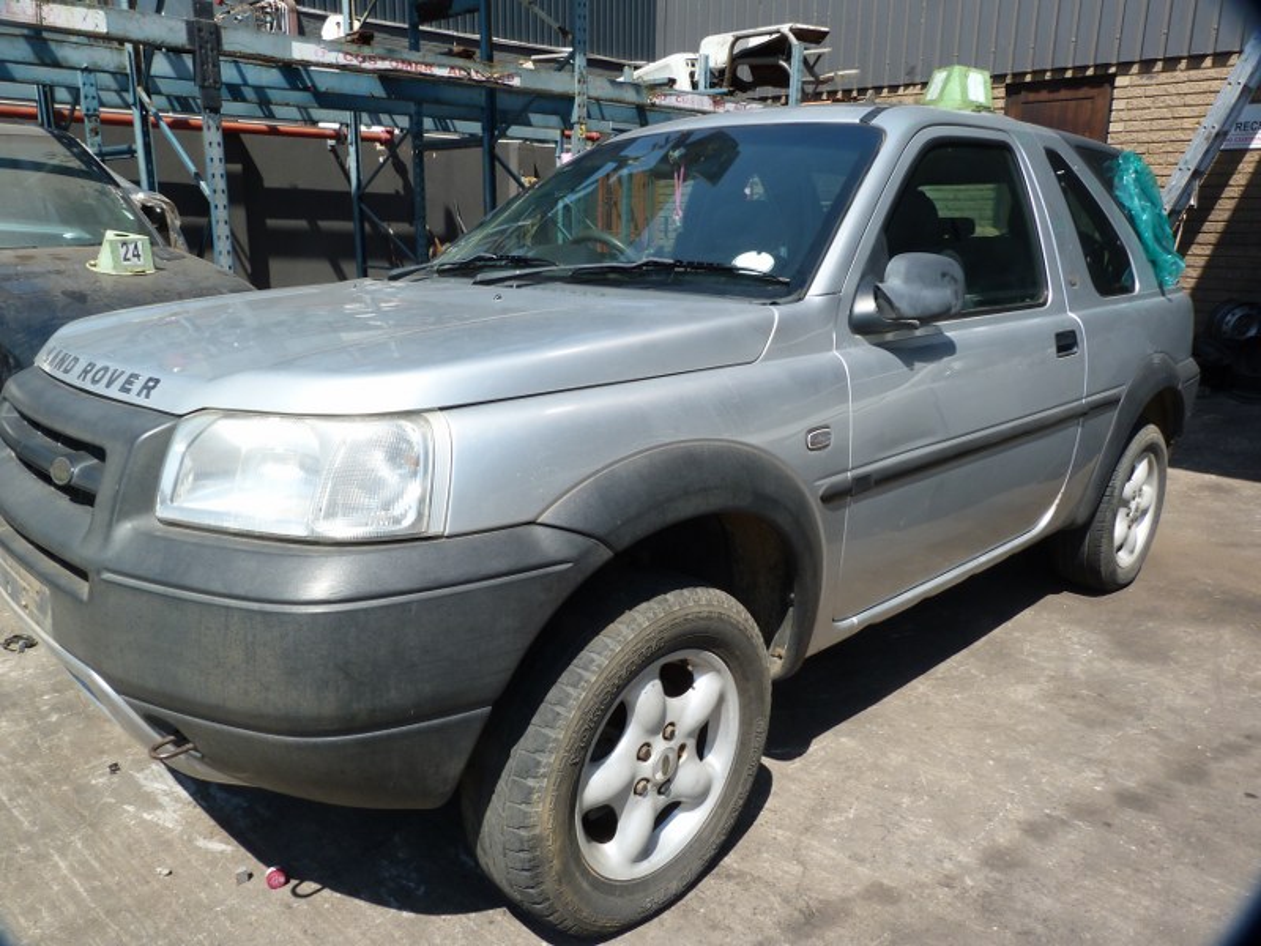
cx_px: 630
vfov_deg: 54.9
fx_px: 911
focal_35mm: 25
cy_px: 473
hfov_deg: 69.4
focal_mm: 4.5
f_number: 5.6
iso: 80
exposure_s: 1/200
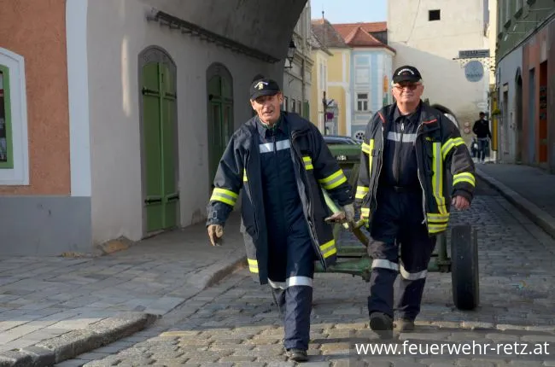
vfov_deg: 17.4
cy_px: 184
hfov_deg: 26.1
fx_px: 1200
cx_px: 278
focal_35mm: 78
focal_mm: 52
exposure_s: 1/200
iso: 200
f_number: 8
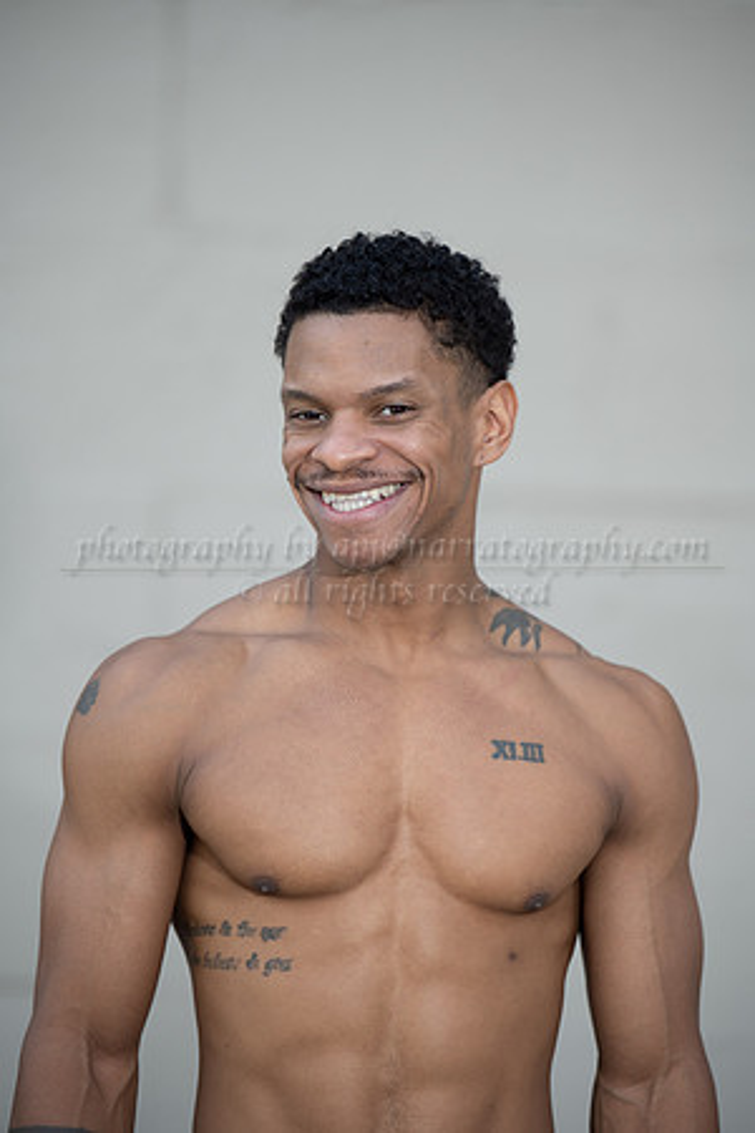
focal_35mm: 130
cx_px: 378
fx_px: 4089
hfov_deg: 10.5
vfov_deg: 15.8
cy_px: 566
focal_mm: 130
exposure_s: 1/800
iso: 200
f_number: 2.8
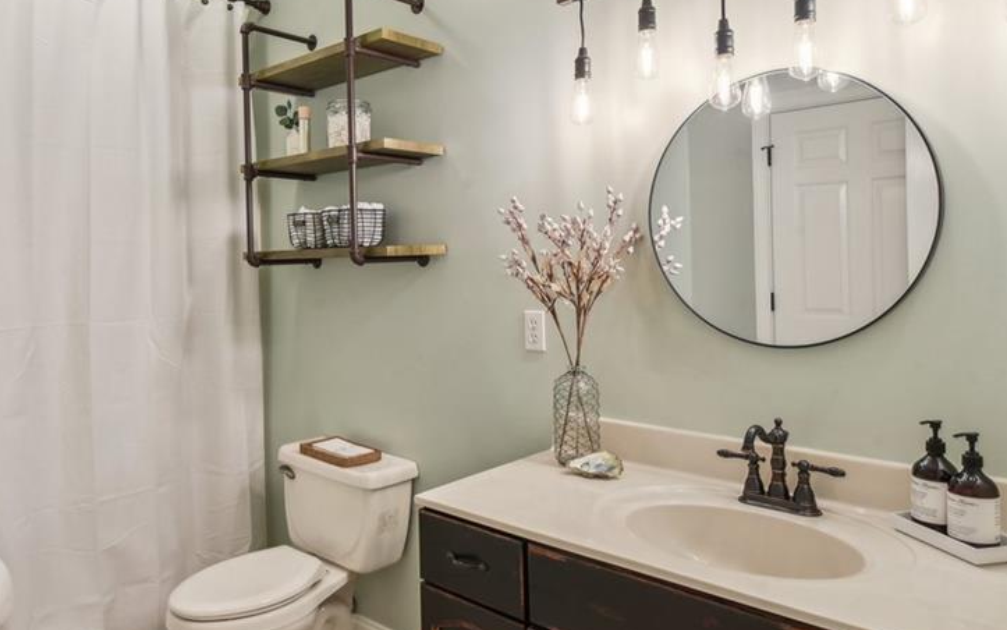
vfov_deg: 47.5
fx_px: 714
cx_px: 393
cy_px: 278
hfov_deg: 69.5
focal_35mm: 26
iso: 400
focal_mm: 18
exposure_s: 1/10
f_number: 8
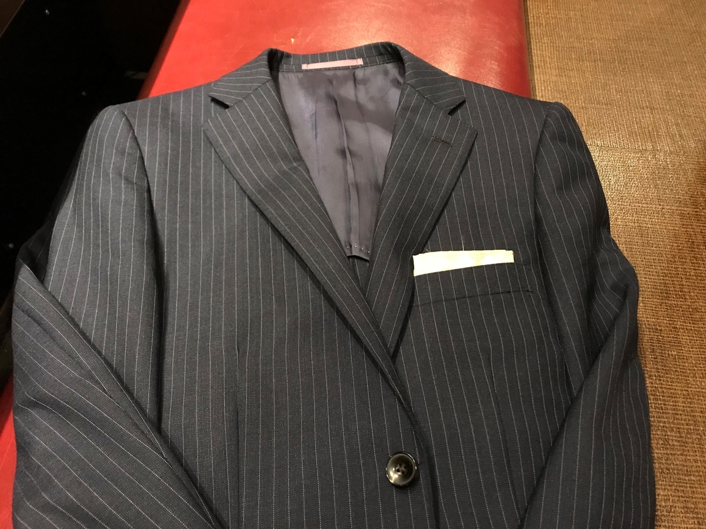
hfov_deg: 63.4
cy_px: 264
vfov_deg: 49.7
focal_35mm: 28
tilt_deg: -53.3
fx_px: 571
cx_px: 353
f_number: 1.8
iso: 100
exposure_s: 1/4
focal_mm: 3.99
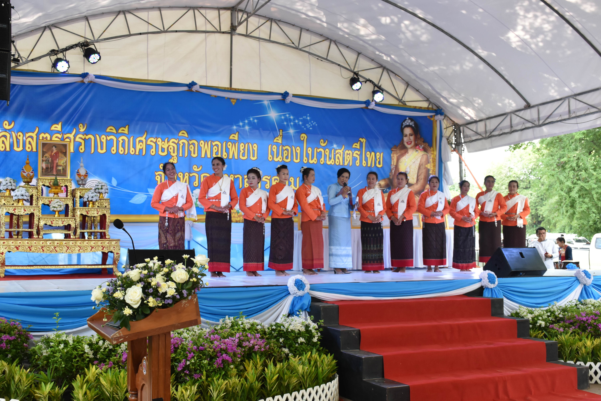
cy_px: 200
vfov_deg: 33.0
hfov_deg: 47.9
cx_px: 300
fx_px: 676
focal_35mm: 40
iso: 800
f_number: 7.1
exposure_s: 1/200
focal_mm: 27
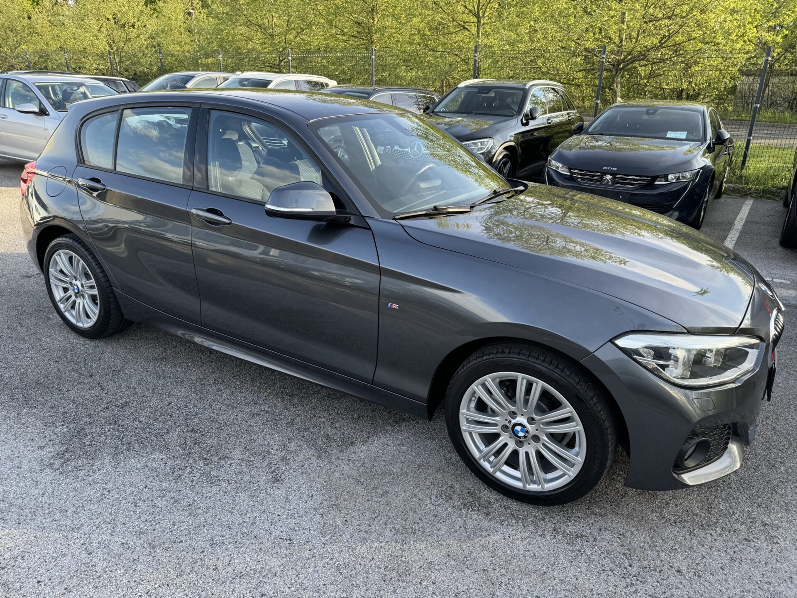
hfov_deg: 71.6
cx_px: 398
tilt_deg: -22.0
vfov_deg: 56.8
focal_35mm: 24
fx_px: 553
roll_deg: +0.2
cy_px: 299
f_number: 1.78
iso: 80
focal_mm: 6.76
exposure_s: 1/562
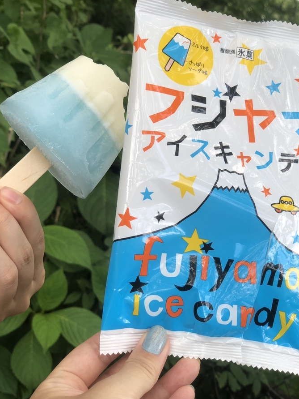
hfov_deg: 21.0
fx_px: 806
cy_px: 201
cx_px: 158
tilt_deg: -11.9
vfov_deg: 27.8
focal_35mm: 70
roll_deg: -6.1
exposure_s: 1/101
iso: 16
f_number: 2.4
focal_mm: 6
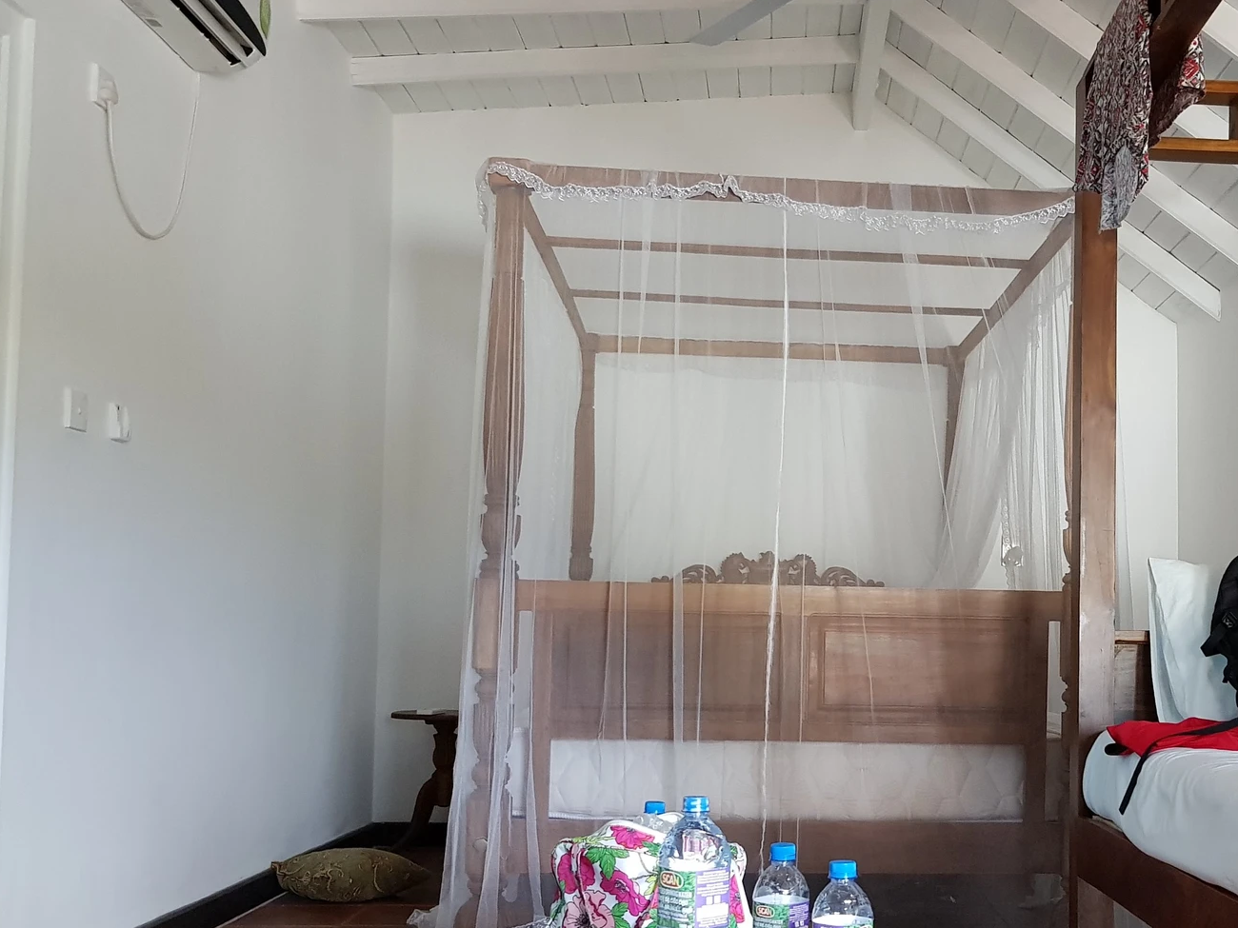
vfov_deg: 35.8
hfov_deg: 45.2
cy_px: 568
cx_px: 924
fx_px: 1431
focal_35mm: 40
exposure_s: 1/50
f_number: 1.7
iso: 250
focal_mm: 4.2
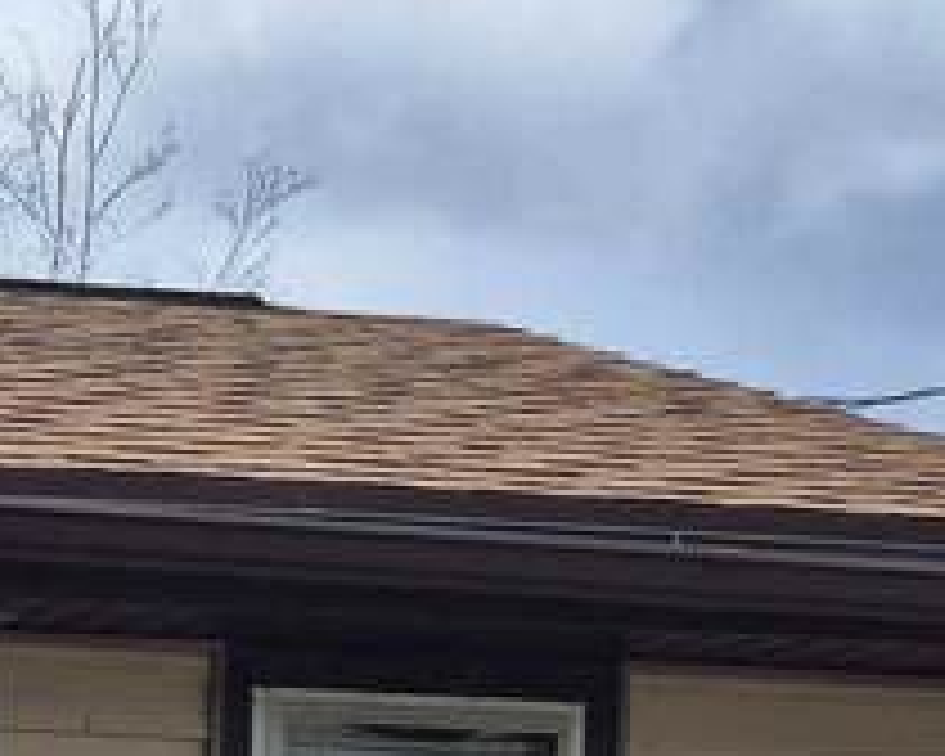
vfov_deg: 10.6
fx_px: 3832
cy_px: 1354
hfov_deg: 12.1
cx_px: -1098
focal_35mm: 137
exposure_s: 1/1864
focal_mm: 5.4
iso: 25
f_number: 1.8
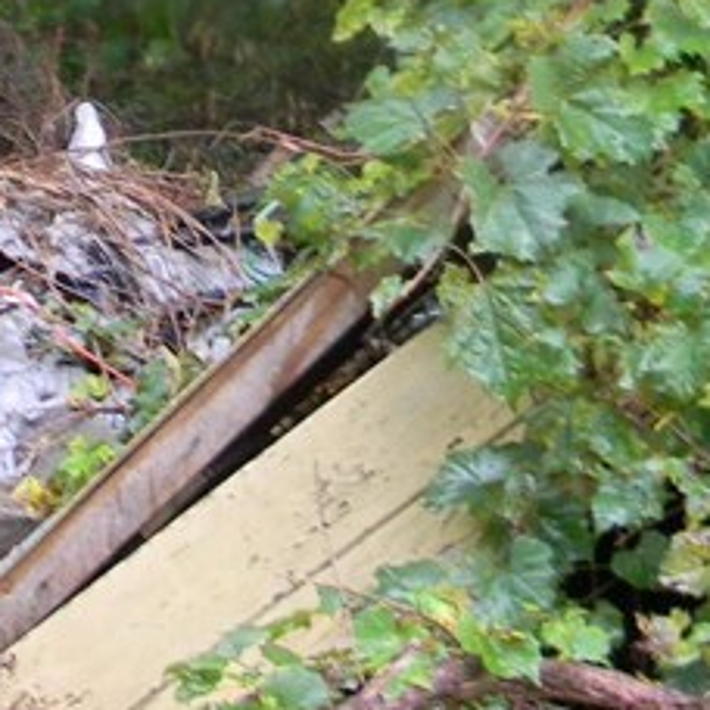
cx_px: -483
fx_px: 3318
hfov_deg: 11.5
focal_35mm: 143
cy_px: -78
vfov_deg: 12.0
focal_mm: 6.4
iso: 268
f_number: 3.7
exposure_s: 1/30
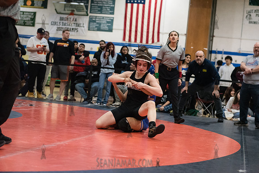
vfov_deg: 19.5
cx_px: 130
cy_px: 86
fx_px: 504
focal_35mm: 70
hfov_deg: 28.8
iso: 8000
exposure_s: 1/500
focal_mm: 70
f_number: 3.2
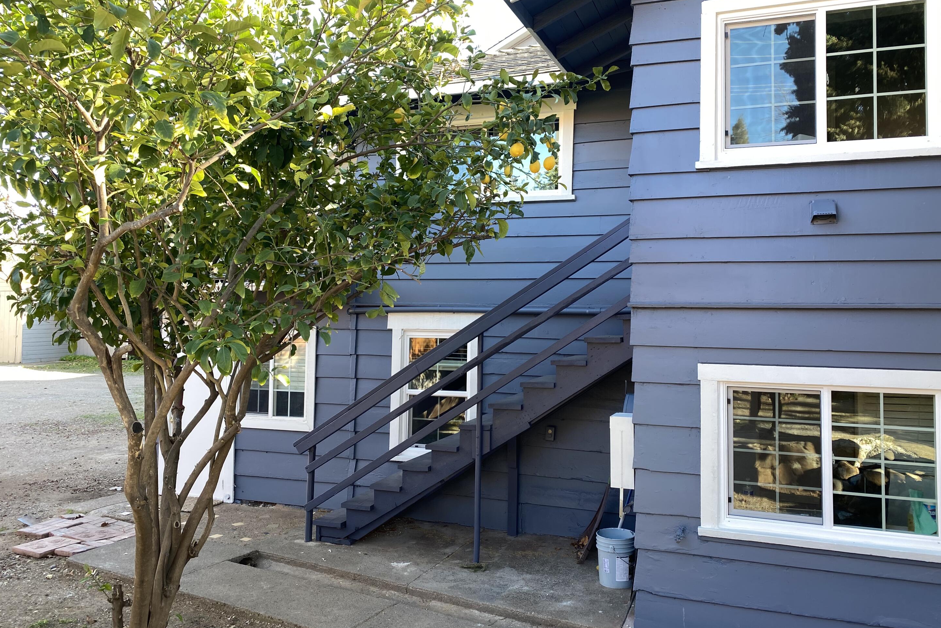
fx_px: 732
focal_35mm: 28
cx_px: 484
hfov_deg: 65.5
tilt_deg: +2.0
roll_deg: -0.9
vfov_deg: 46.3
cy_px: 280
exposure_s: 1/122
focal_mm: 4.25
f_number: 1.8
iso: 40
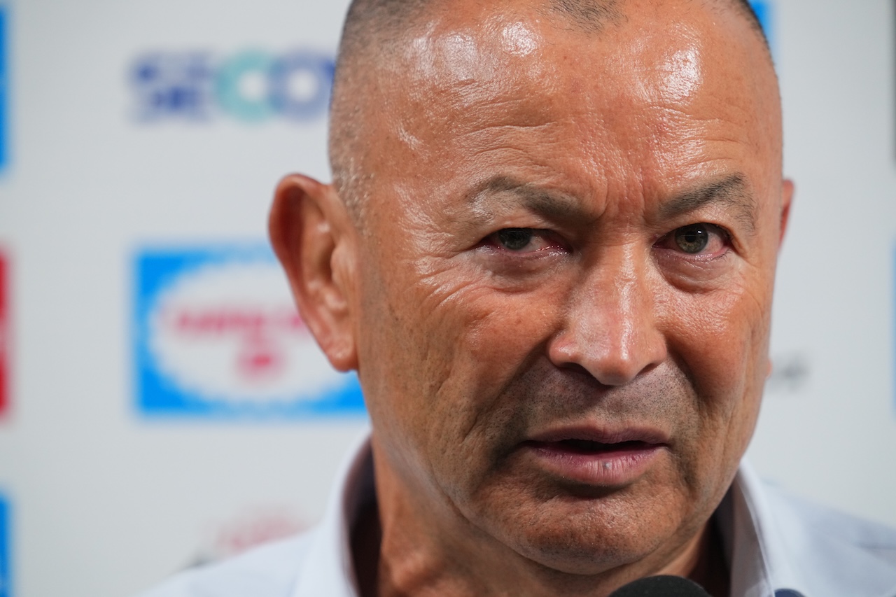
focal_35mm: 560
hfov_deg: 3.7
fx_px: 13935
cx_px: 448
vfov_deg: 2.5
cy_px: 298
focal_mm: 560
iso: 2500
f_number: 4
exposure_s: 1/500
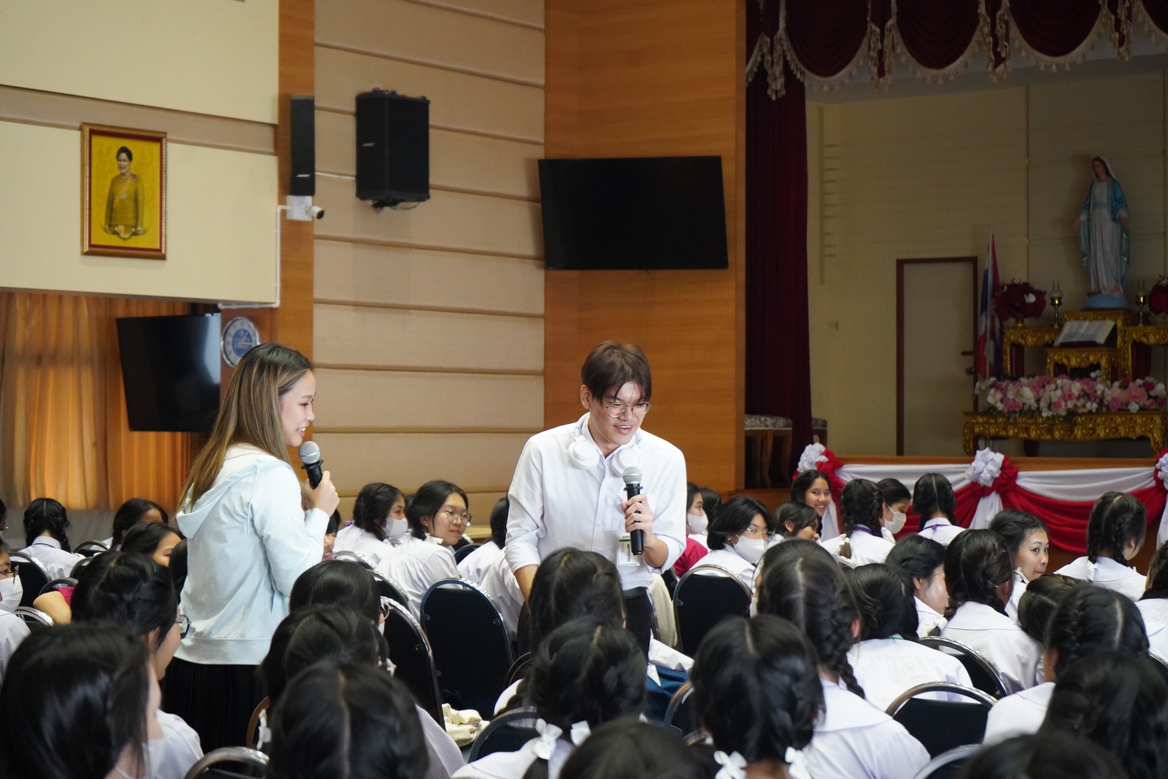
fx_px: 2271
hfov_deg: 28.8
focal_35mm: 70
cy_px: 390
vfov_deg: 19.5
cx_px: 584
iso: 6400
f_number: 5.6
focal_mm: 70
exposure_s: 1/160
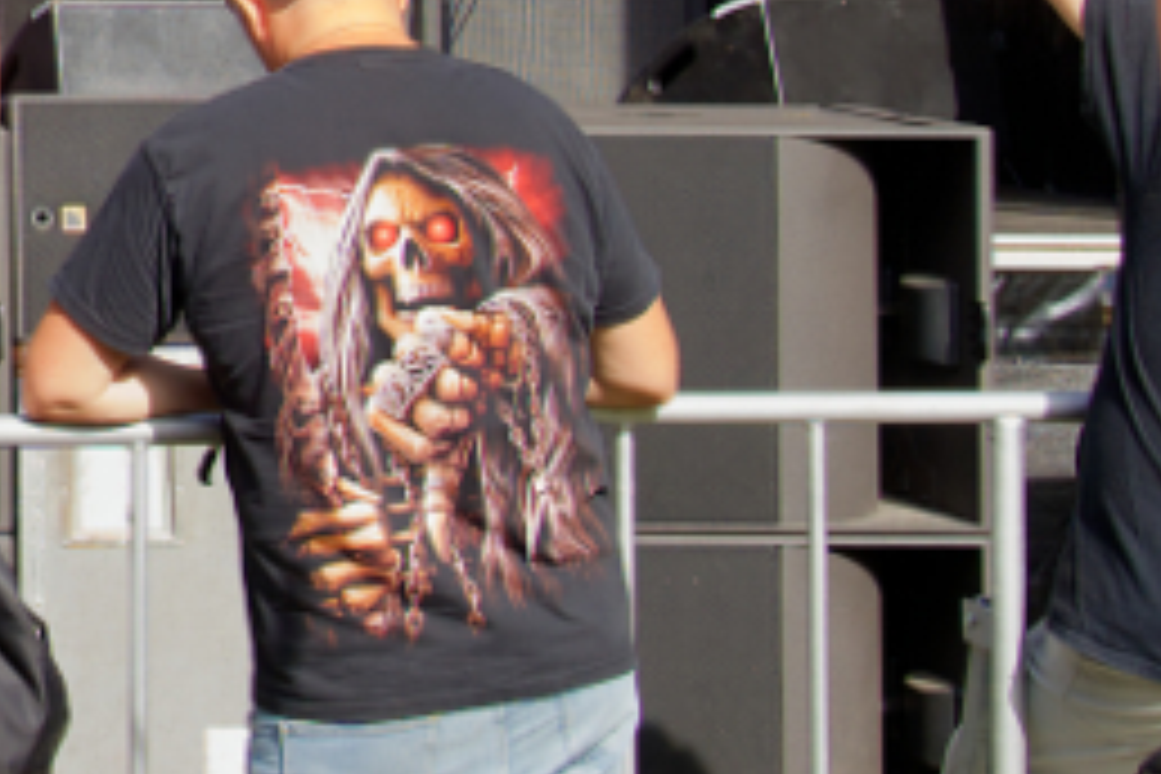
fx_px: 4353
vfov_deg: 9.5
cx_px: -1030
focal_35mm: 135
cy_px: -772
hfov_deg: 13.4
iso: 500
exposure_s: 1/500
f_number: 5
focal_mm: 29
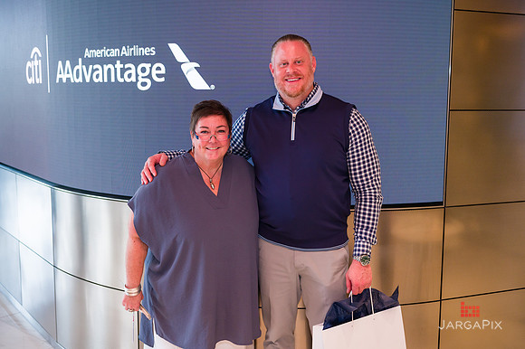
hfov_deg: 46.4
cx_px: 262
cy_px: 174
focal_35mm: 42
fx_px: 612
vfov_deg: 31.9
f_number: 4
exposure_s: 1/400
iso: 800
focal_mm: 42
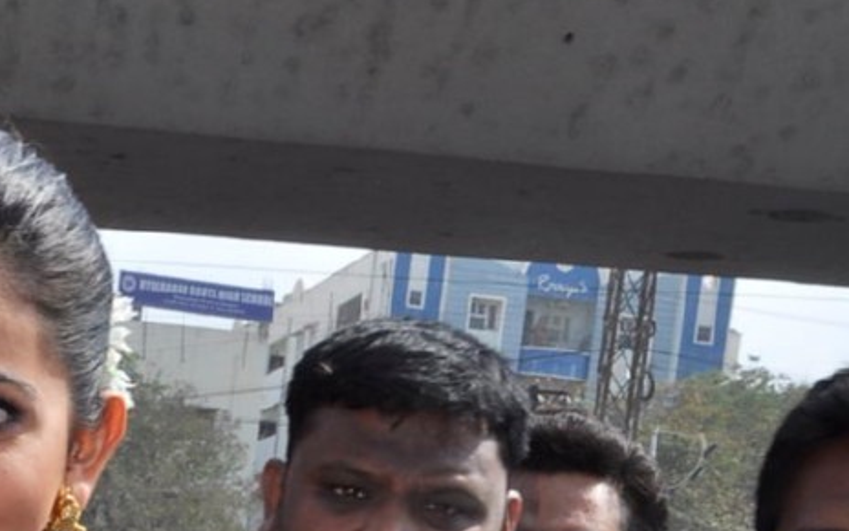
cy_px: 1078
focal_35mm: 109
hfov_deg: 18.7
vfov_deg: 10.9
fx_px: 2522
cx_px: 37
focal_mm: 22
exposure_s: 1/125
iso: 200
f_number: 18
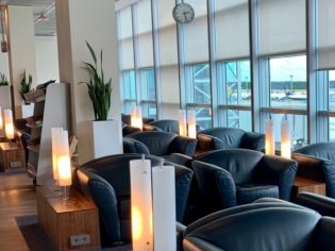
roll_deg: +0.7
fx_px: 600
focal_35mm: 62
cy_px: 165
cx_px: 289
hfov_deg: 30.1
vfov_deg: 23.5
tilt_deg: -7.1
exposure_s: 1/123
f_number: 1.8
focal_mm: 4.25
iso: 25
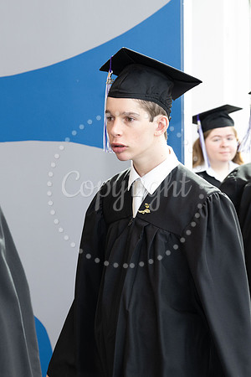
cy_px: 188
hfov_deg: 12.3
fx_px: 1161
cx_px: 119
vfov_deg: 18.4
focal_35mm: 111
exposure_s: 1/125
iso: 800
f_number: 5
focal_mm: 74
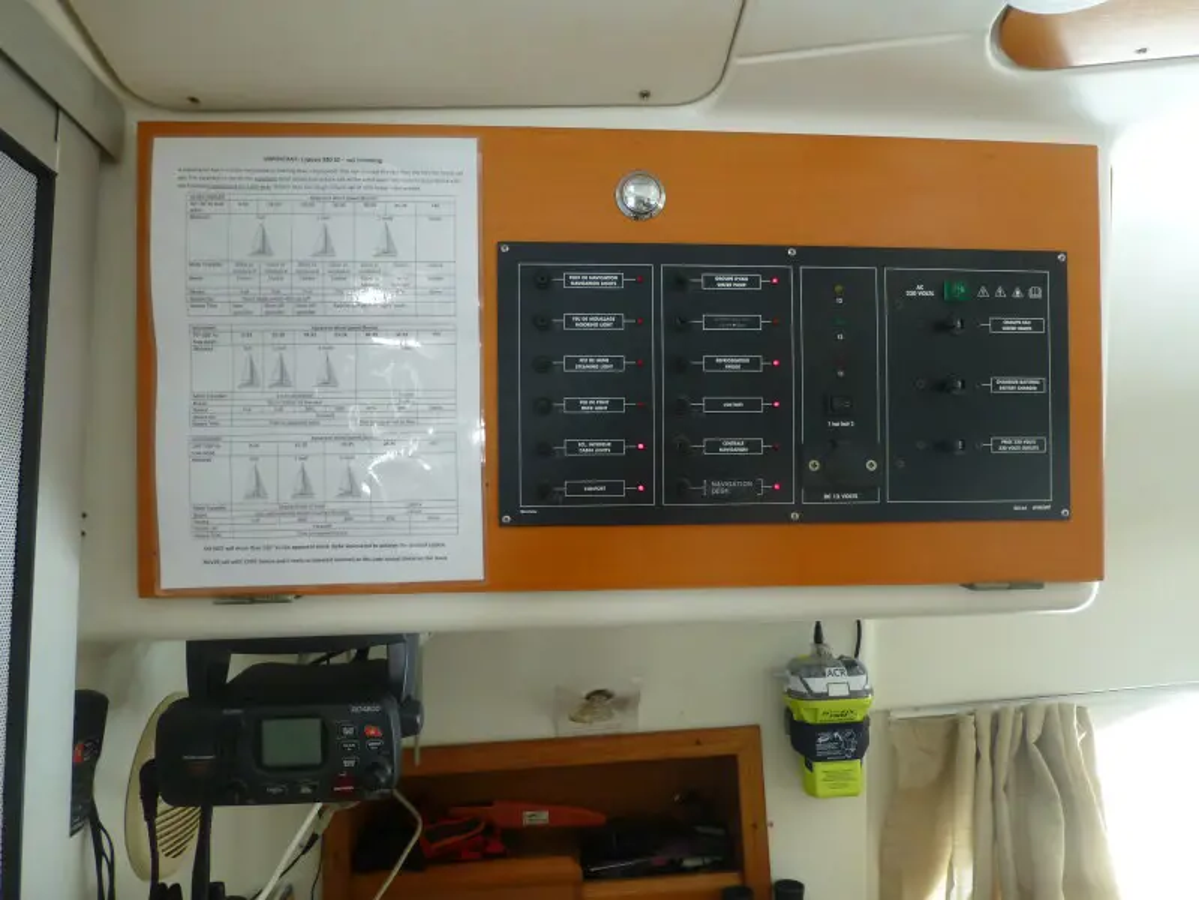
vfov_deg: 56.8
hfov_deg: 71.6
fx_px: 831
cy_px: 450
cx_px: 600
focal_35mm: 24
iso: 200
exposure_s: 1/60
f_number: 3.3
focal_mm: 4.3
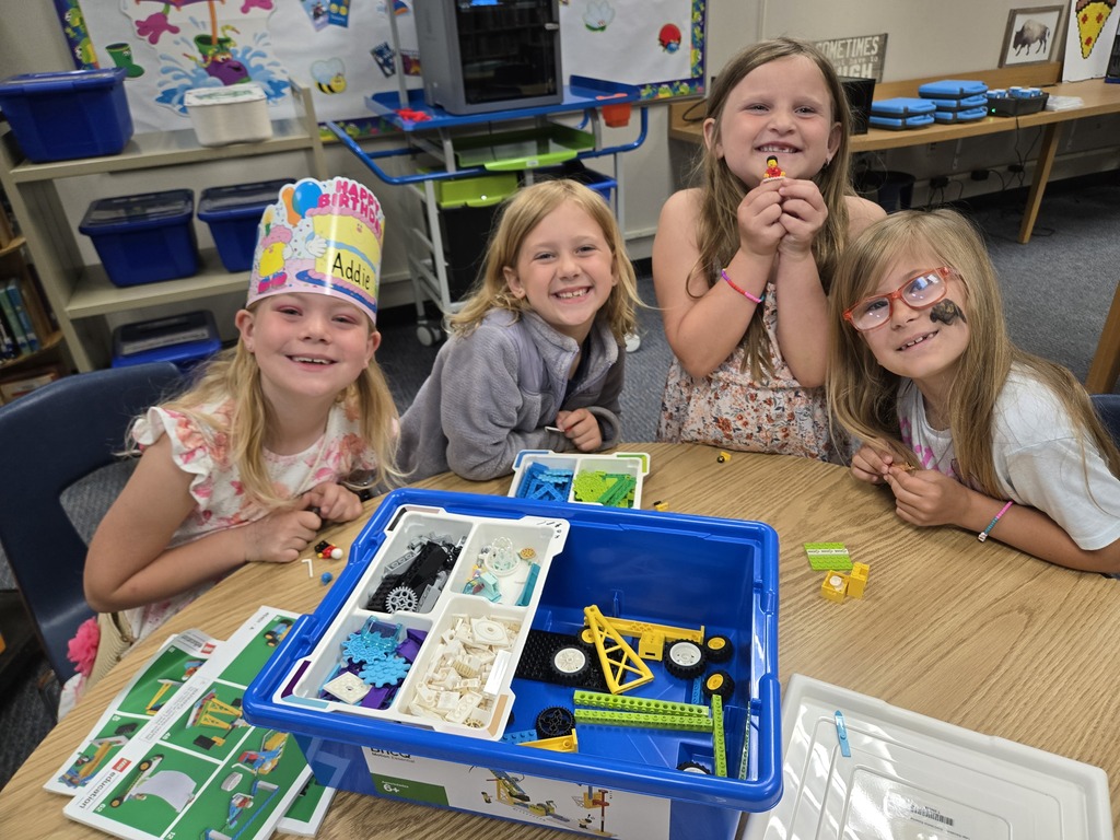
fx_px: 744
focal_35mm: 23
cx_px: 560
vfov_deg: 58.9
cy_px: 420
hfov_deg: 73.9
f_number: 1.8
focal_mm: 5.4
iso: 125
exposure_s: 1/120
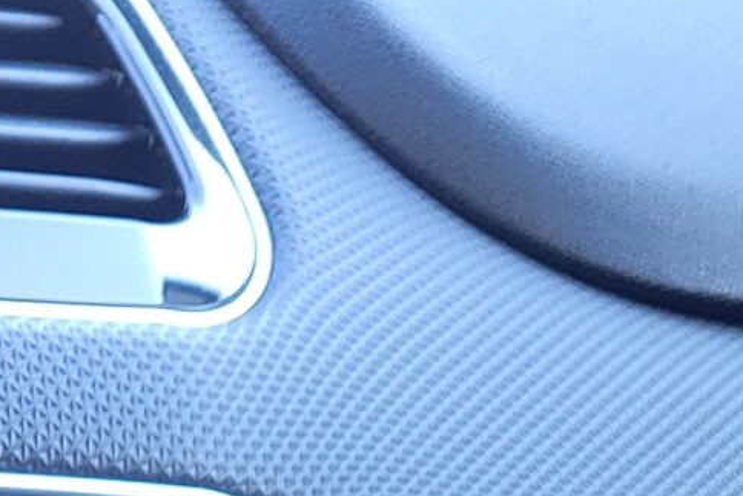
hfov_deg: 13.3
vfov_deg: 8.7
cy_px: 1210
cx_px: -482
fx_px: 2952
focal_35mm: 143
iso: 160
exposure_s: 1/100
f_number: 1.8
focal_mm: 4.25
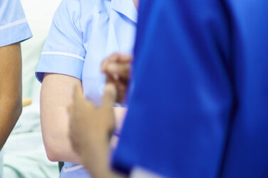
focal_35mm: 137
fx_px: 1019
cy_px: 25
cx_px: -70
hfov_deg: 14.4
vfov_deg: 10.0
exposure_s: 1/100
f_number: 2
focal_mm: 50
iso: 200
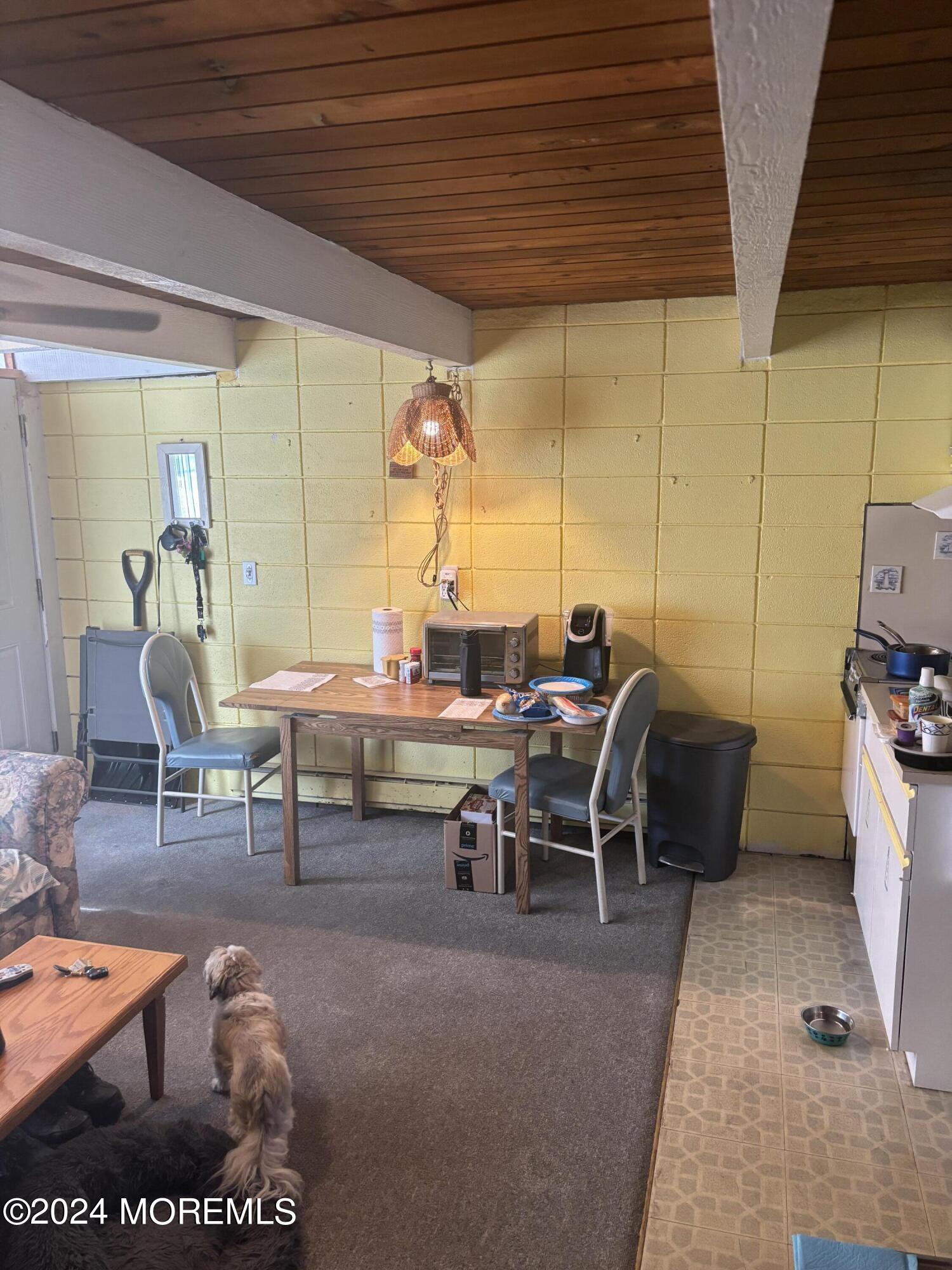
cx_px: 476
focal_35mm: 26
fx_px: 953
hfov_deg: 53.1
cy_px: 635
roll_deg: +0.2
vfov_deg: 67.3
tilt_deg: -11.5
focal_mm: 5.96
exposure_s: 1/60
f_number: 1.6
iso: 160
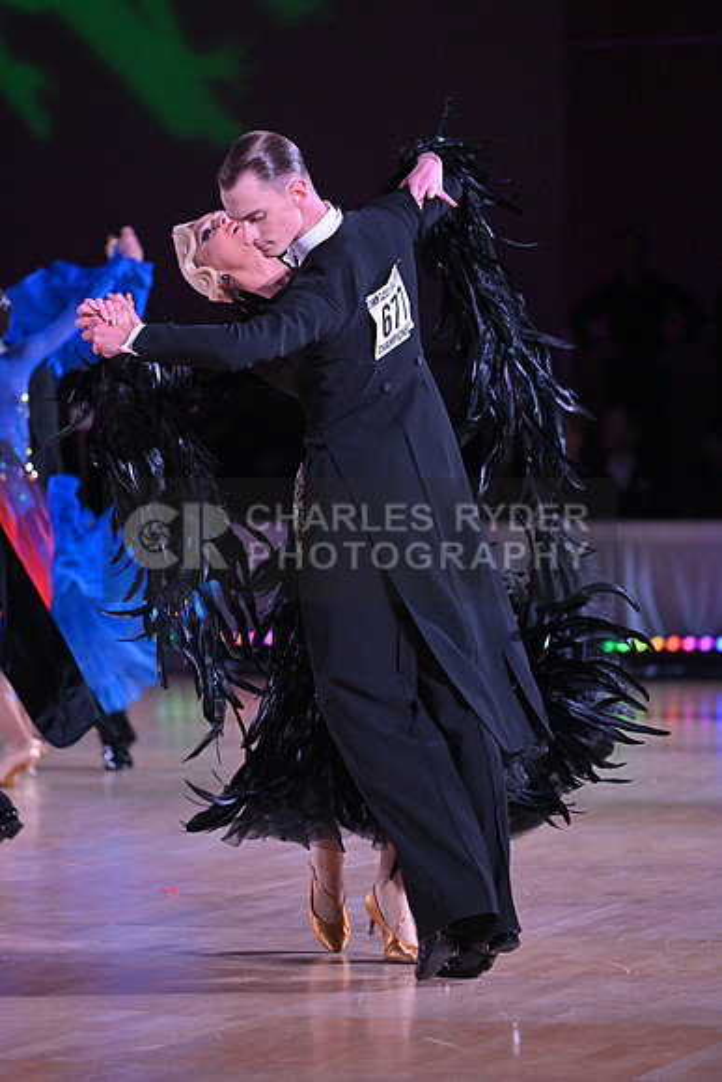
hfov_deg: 6.9
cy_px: 541
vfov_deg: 10.3
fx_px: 6013
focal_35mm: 200
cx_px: 361
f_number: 4
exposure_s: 1/400
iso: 3200
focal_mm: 200
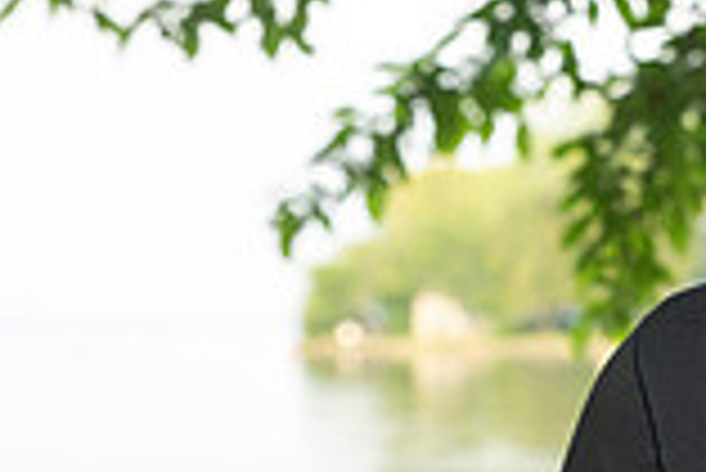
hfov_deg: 10.4
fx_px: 3769
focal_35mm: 192
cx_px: 1003
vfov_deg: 7.2
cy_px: 263
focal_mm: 52
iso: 500
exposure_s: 1/200
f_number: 5.6
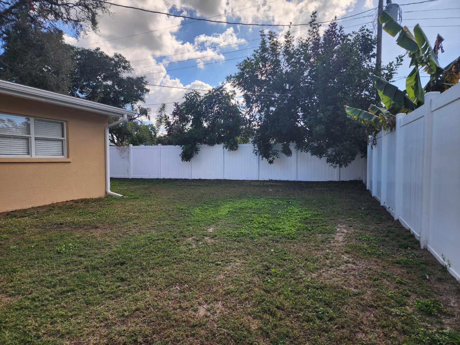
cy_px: 172
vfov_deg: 58.9
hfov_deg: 73.9
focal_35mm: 23
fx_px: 306
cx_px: 230
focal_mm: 6.4
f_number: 1.8
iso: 12
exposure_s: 1/705
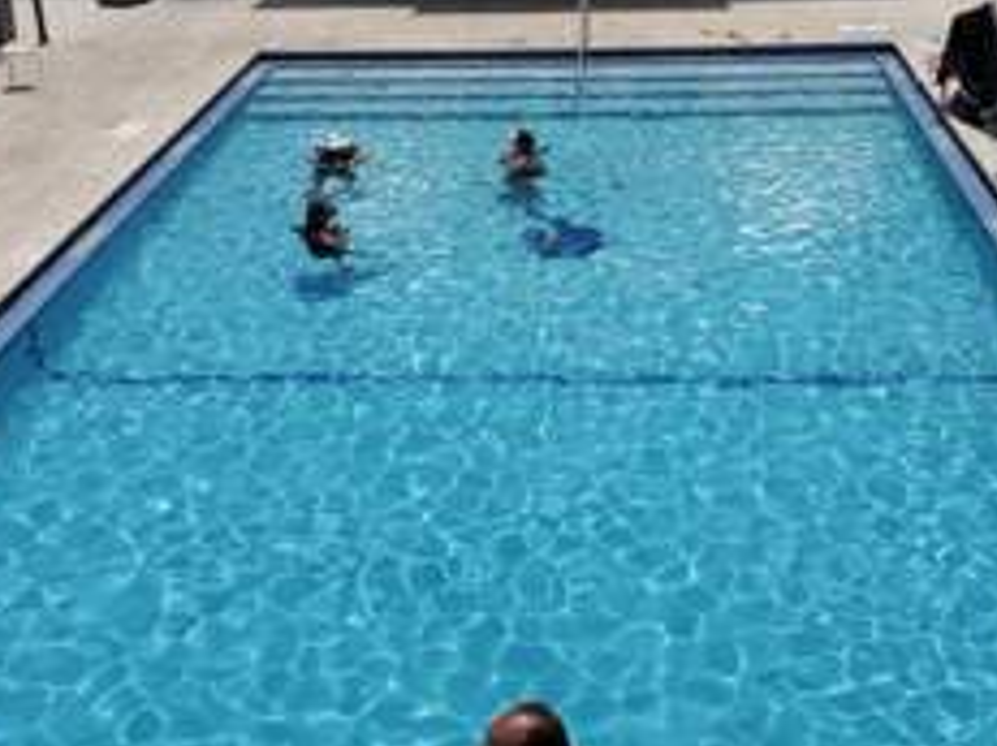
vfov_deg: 26.9
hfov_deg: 35.5
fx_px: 1554
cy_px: 250
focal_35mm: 54
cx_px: 561
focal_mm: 4.3
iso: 50
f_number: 2.4
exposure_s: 1/4373
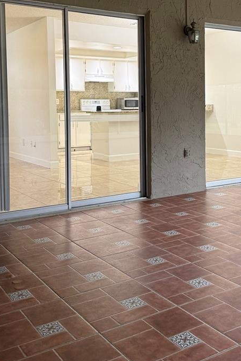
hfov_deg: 30.2
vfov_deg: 43.9
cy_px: 122
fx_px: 442
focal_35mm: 44
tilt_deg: -1.3
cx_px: 165
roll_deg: +0.2
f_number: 1.78
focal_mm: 6.76
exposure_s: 1/60
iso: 160
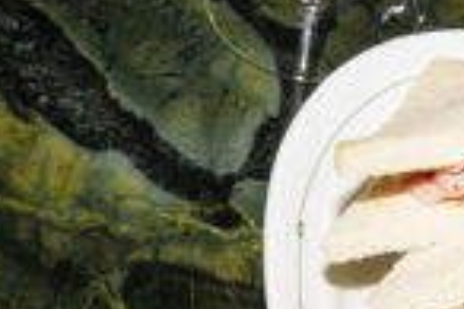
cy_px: 411
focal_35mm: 136
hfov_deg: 14.5
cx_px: 588
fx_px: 1751
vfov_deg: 9.9
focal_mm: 31
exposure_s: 1/100
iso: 160
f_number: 14
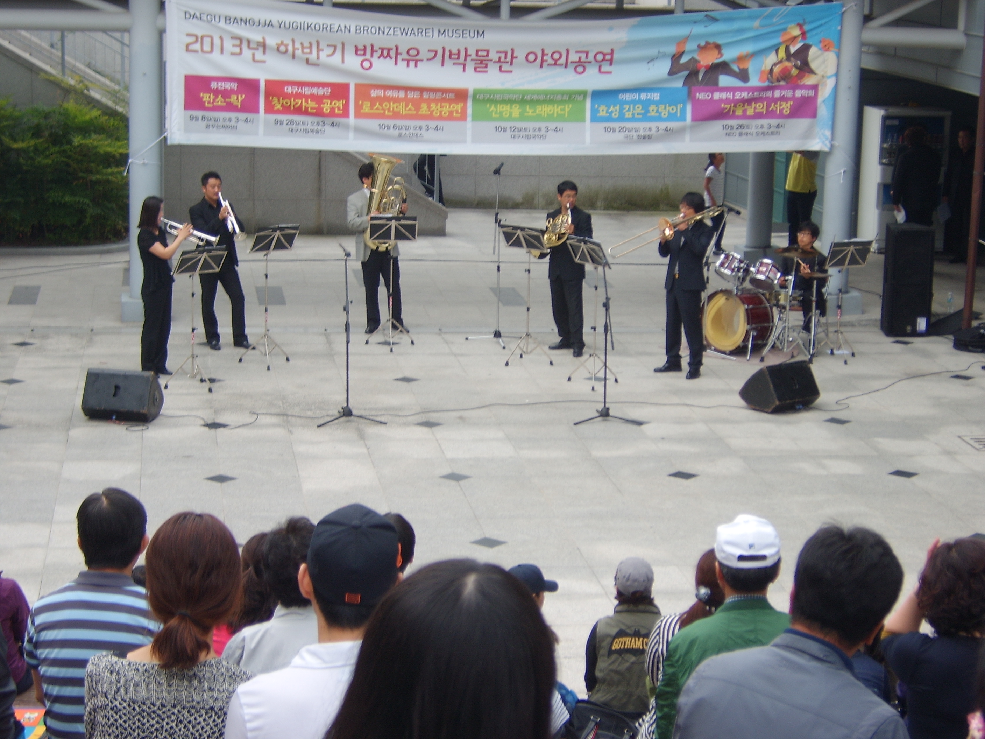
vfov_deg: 23.7
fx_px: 1764
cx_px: 492
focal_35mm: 62
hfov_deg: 31.2
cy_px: 370
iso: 50
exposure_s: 1/60
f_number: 4
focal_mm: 16.25
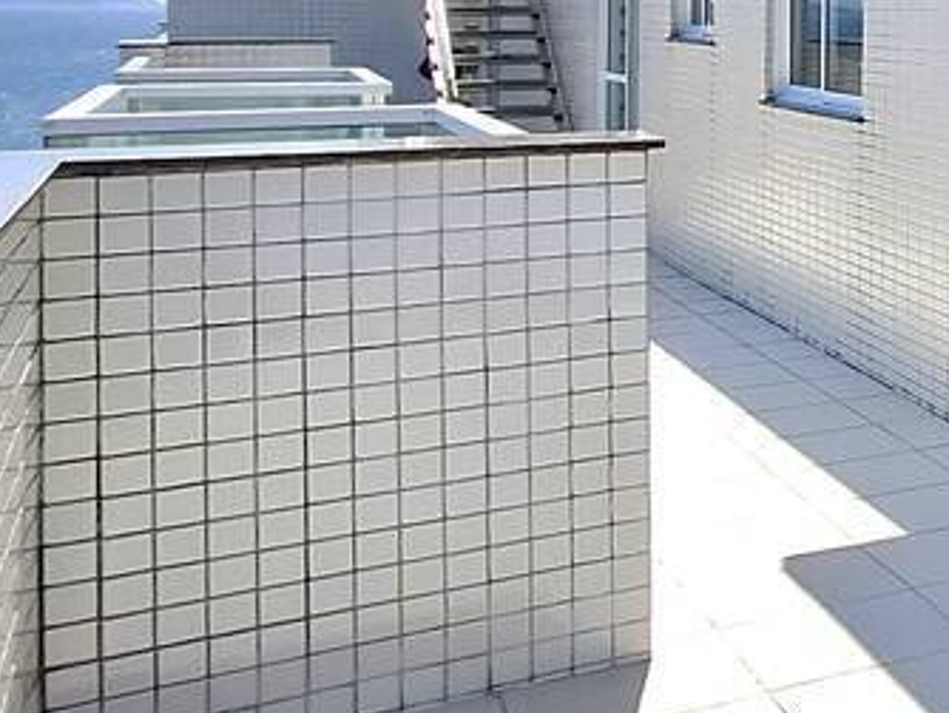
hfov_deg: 22.9
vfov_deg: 25.0
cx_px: 1620
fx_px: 1536
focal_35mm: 56
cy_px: 9
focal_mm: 1.74
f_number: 2.2
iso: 40
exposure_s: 1/2000
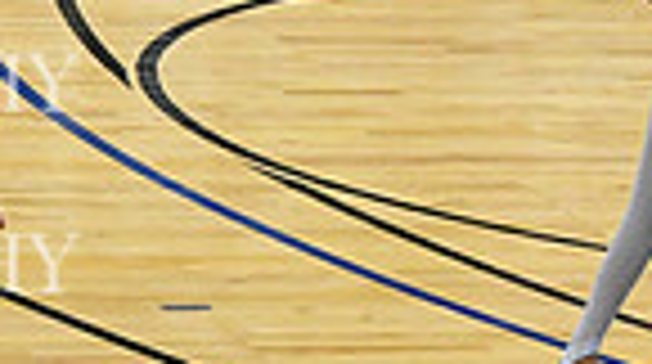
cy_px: 173
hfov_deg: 4.8
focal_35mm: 441
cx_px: -571
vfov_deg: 2.7
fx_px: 7612
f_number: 4
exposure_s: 1/400
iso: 5000
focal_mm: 70
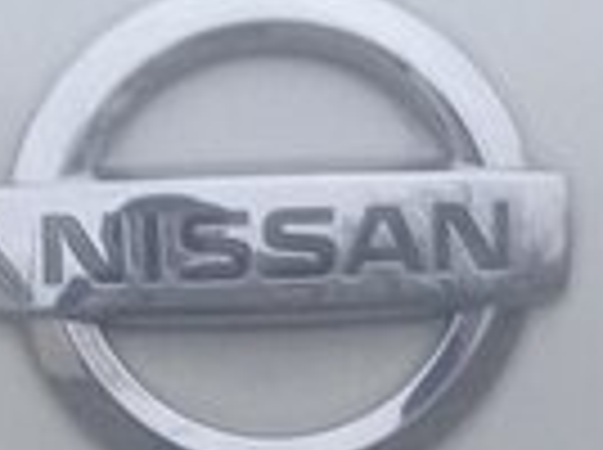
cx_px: 158
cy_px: 1037
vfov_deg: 8.9
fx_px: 2660
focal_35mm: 153
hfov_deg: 12.9
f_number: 2.2
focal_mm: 3.3
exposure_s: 1/100
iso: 50
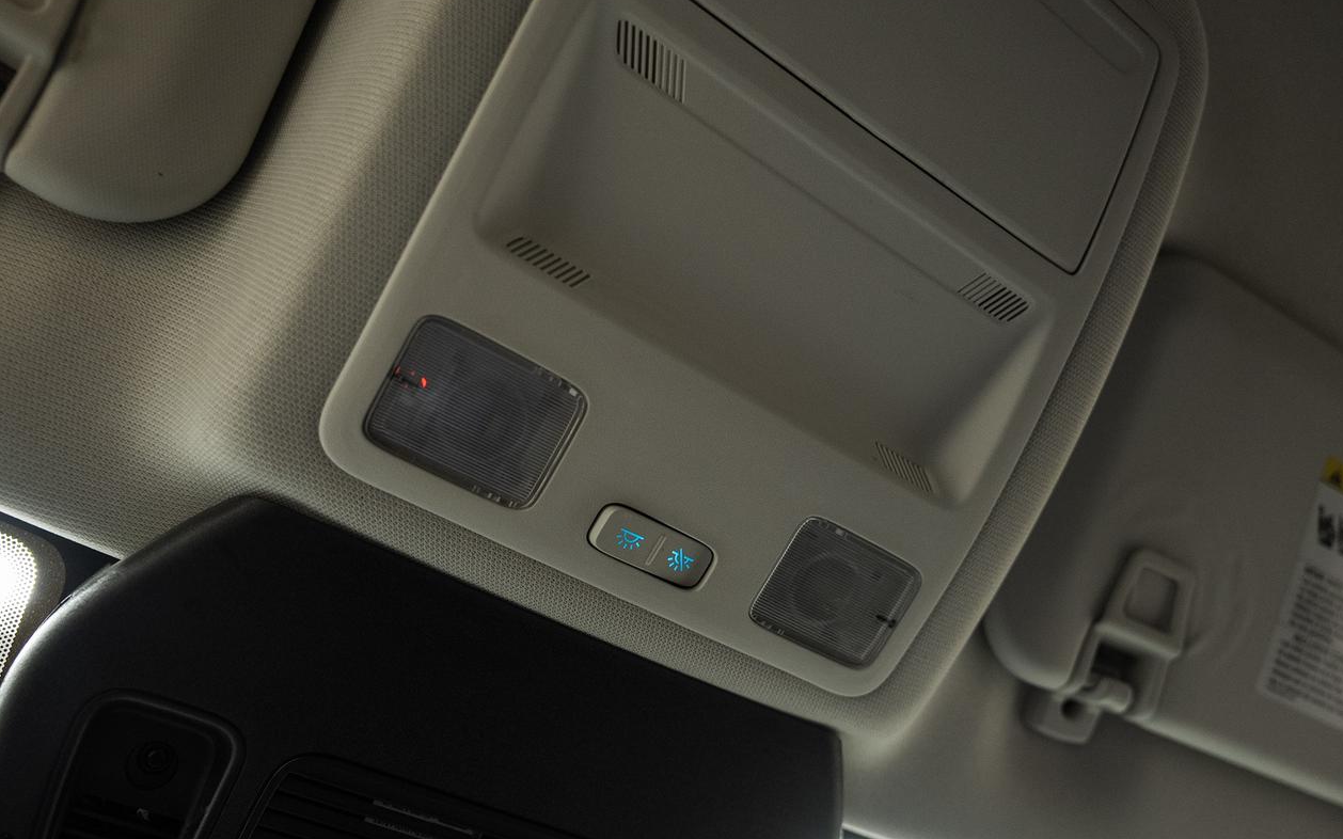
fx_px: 1025
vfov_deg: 44.4
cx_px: 665
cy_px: 481
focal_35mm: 28
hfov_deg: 66.5
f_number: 3.5
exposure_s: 1/30
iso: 640
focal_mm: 24
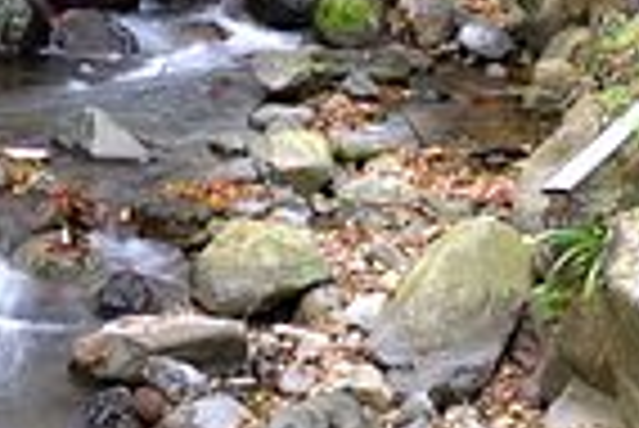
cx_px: -76
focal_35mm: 168
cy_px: -137
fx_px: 2982
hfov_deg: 12.0
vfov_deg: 8.1
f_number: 5
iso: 160
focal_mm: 31
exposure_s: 1/2
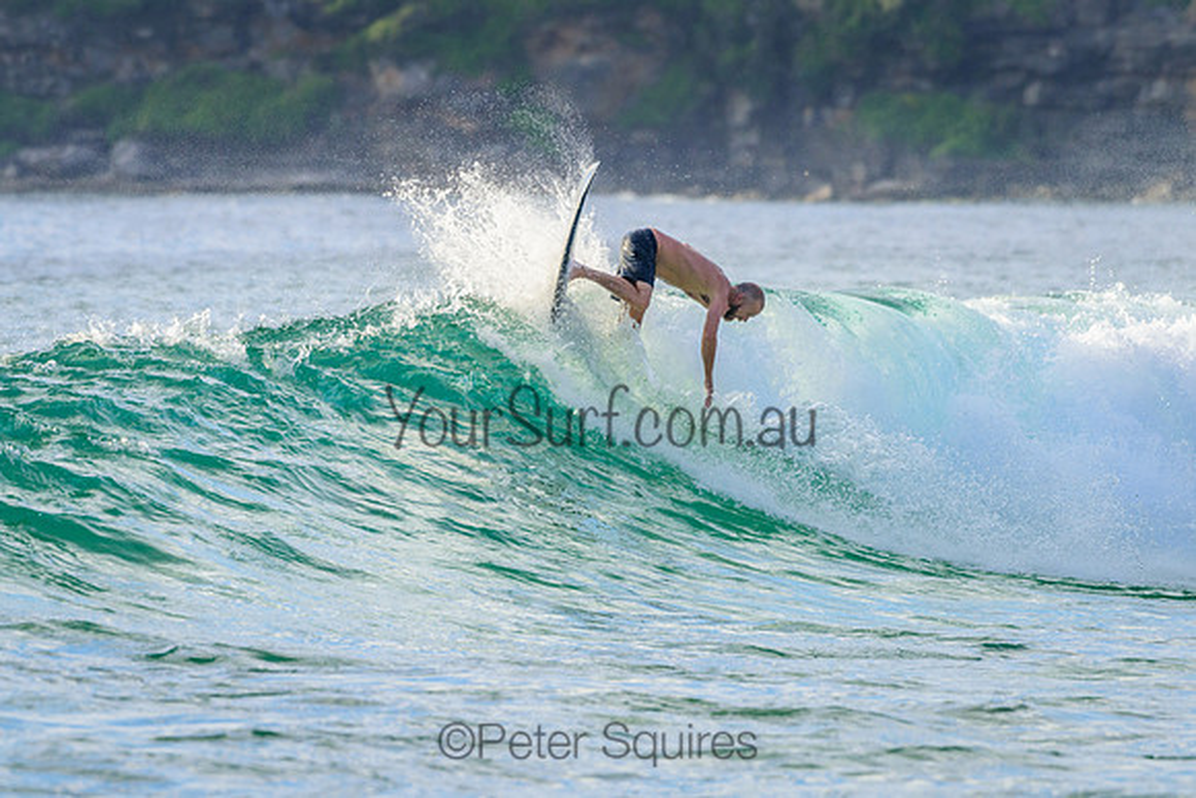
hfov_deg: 4.7
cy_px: 384
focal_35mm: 441
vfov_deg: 3.1
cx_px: 548
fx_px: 14669
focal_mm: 360
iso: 450
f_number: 5.6
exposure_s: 1/2000
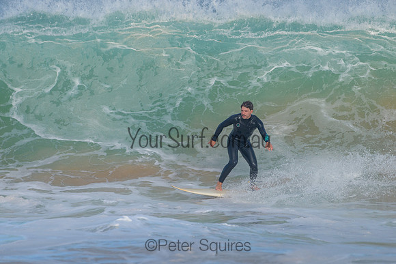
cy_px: 151
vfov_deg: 2.2
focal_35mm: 613
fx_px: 6740
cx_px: 177
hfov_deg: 3.4
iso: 320
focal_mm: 500
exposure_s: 1/2000
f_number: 5.6
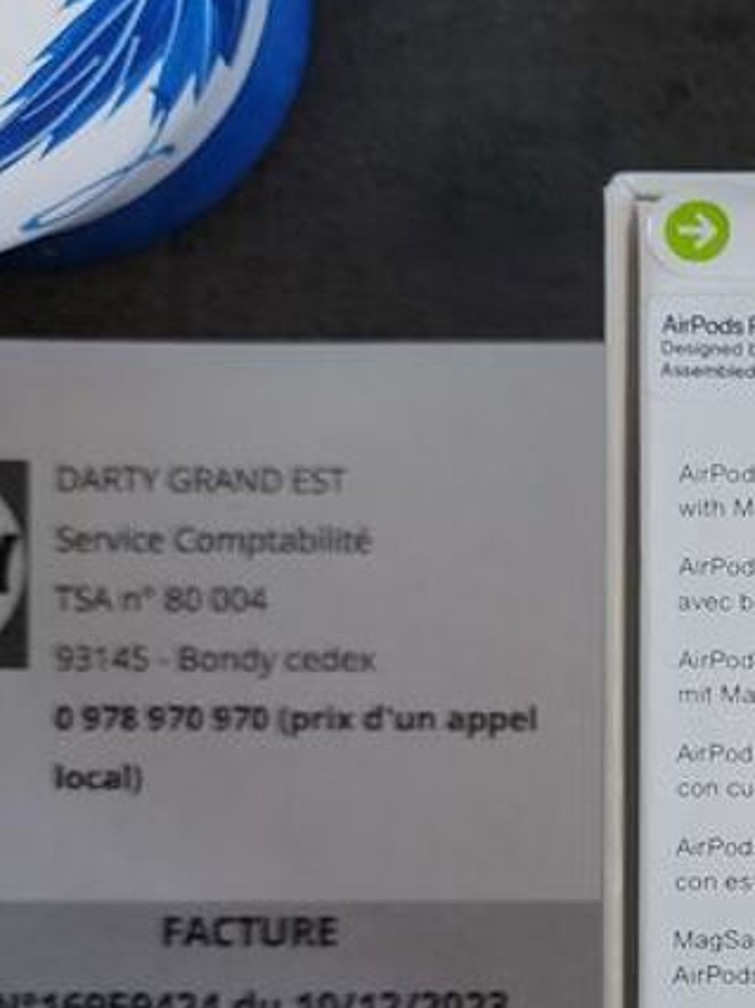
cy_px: 735
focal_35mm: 72
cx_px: 1181
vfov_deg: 26.8
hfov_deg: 17.9
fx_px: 2096
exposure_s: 1/60
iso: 50
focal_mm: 6.4
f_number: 1.8
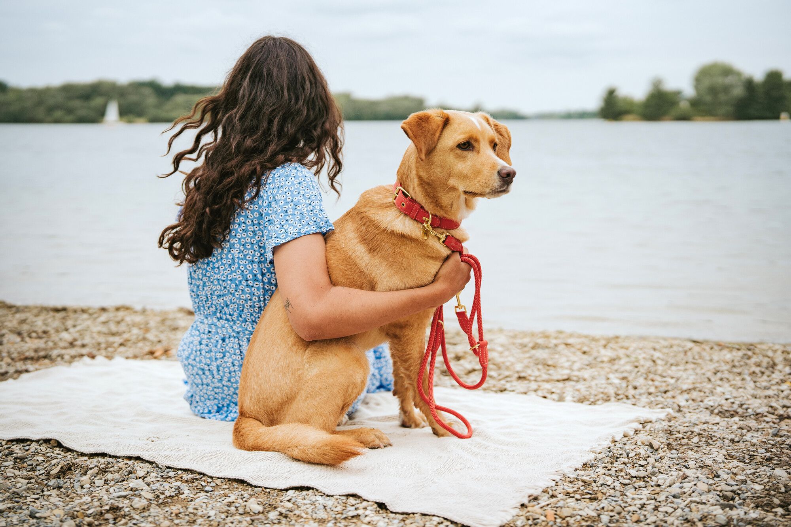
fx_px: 1098
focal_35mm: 50
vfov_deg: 27.0
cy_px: 264
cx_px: 396
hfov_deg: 39.6
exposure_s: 1/6400
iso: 250
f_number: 2
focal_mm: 50
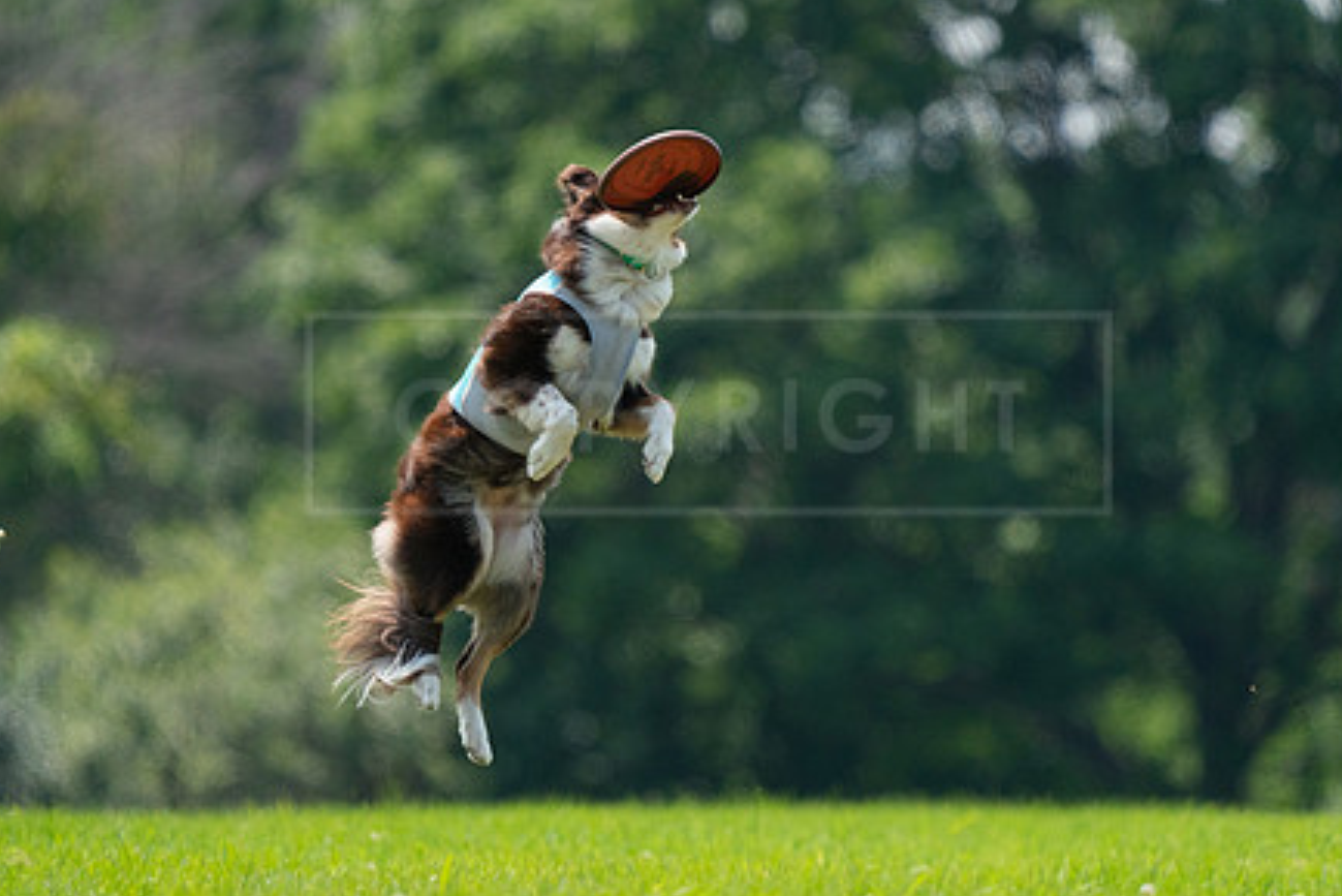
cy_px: 467
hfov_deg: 2.6
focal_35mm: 803
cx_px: 601
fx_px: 29942
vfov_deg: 1.7
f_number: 6.3
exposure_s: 1/4000
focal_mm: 600
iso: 2000
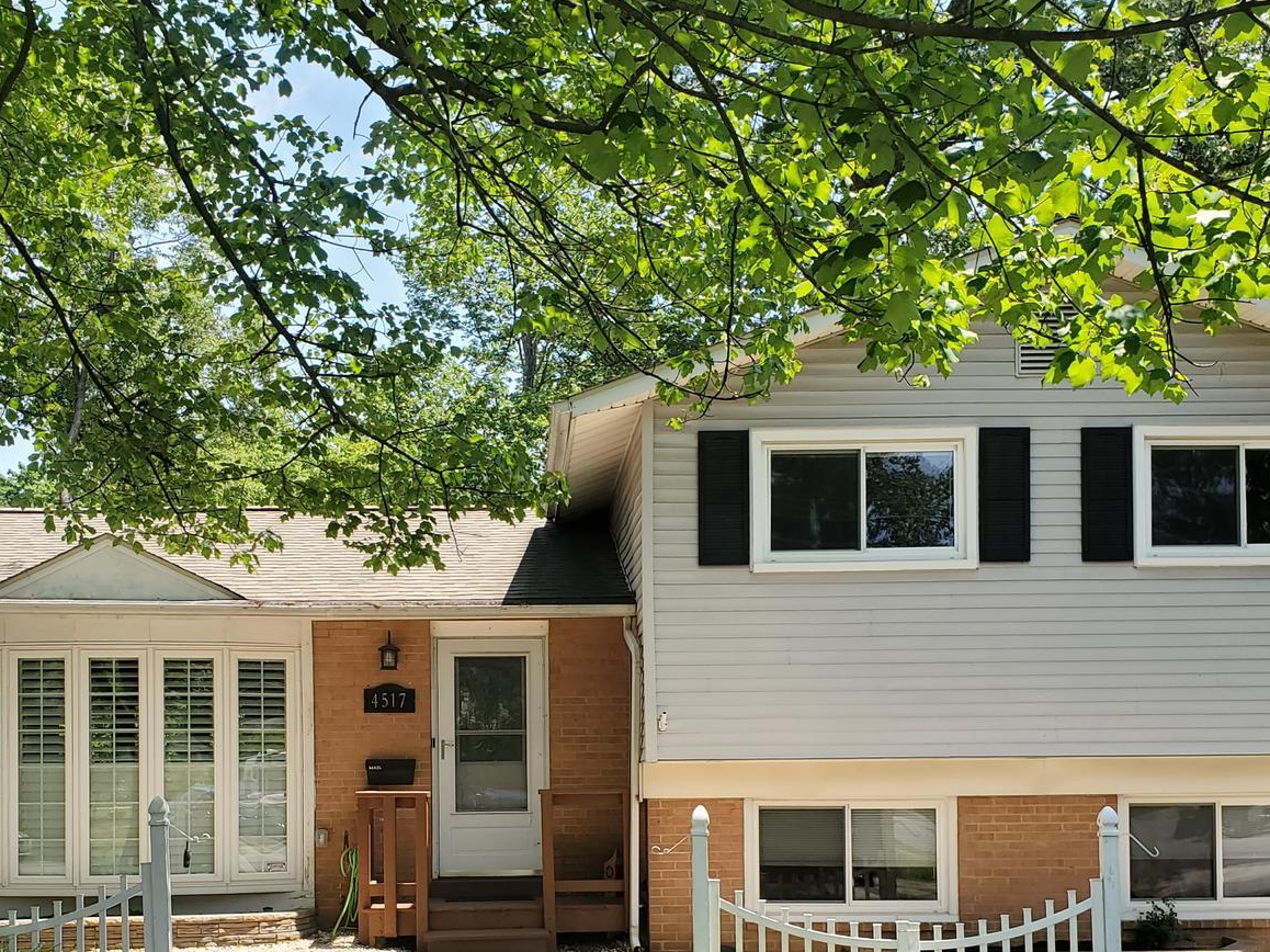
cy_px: 768
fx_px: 1687
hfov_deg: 41.1
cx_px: 529
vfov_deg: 30.7
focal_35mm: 46
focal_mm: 4.3
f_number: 2.4
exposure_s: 1/496
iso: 50
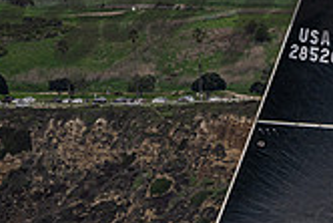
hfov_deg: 2.3
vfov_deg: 1.5
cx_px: 458
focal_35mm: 891
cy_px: -61
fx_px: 8249
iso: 400
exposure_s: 1/4000
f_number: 5.6
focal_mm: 220
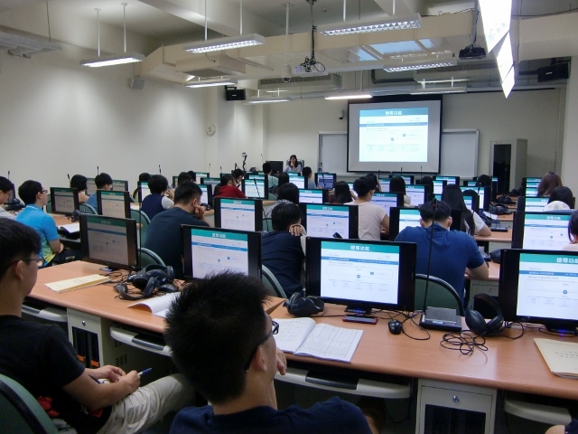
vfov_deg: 49.7
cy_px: 217
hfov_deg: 63.4
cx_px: 289
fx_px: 468
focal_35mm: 28
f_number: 2.6
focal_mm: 4.9
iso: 160
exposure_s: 1/60
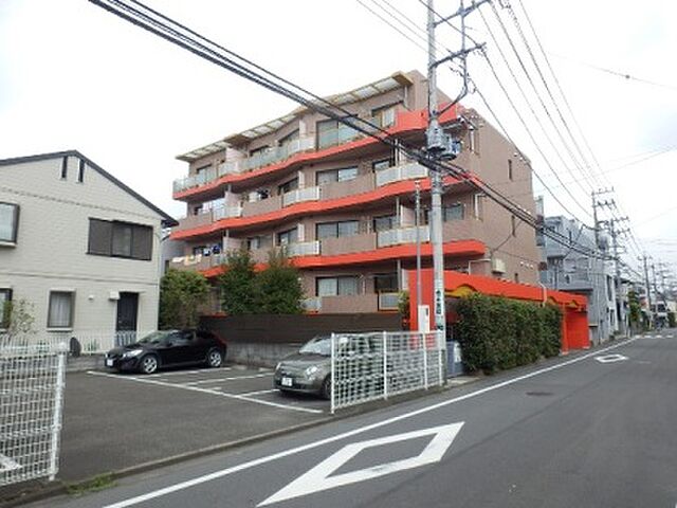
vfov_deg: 56.8
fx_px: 469
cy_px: 254
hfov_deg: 71.6
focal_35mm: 24
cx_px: 338
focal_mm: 4.2
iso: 80
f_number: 3
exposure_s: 1/640
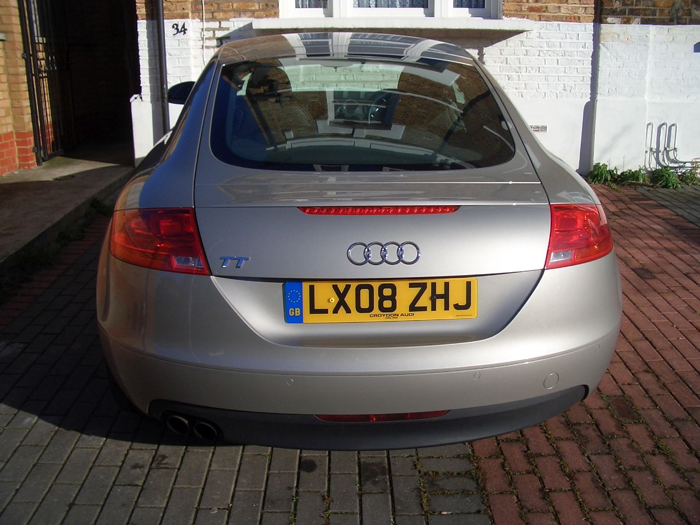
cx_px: 350
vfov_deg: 40.7
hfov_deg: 52.6
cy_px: 262
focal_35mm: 35
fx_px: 708
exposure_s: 1/640
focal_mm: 5.8
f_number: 4.3
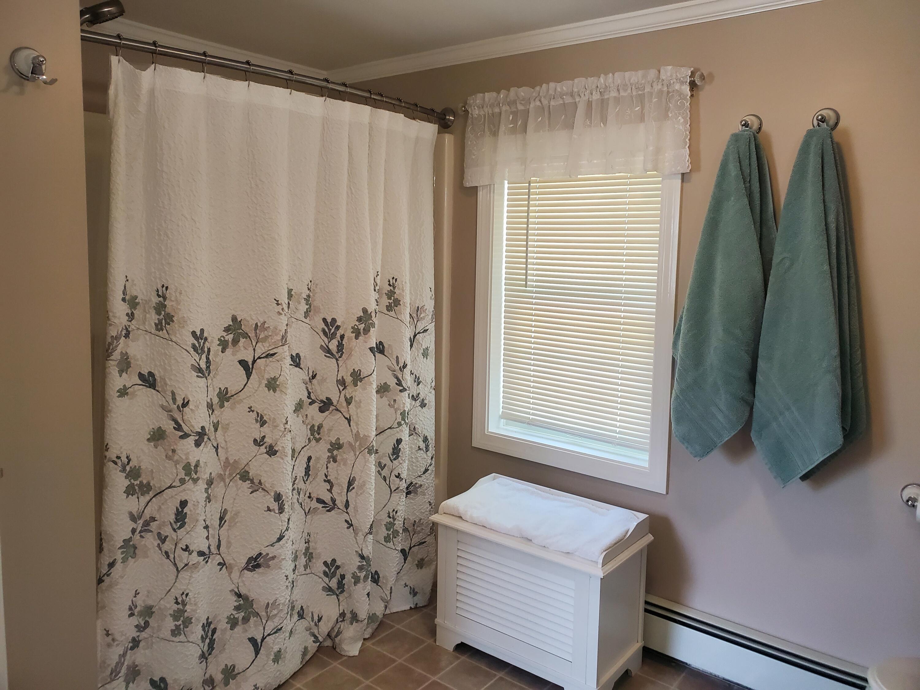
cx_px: 460
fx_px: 691
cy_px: 345
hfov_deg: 67.3
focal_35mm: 26
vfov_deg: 53.1
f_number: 2.4
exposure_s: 1/60
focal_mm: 4.3
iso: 250
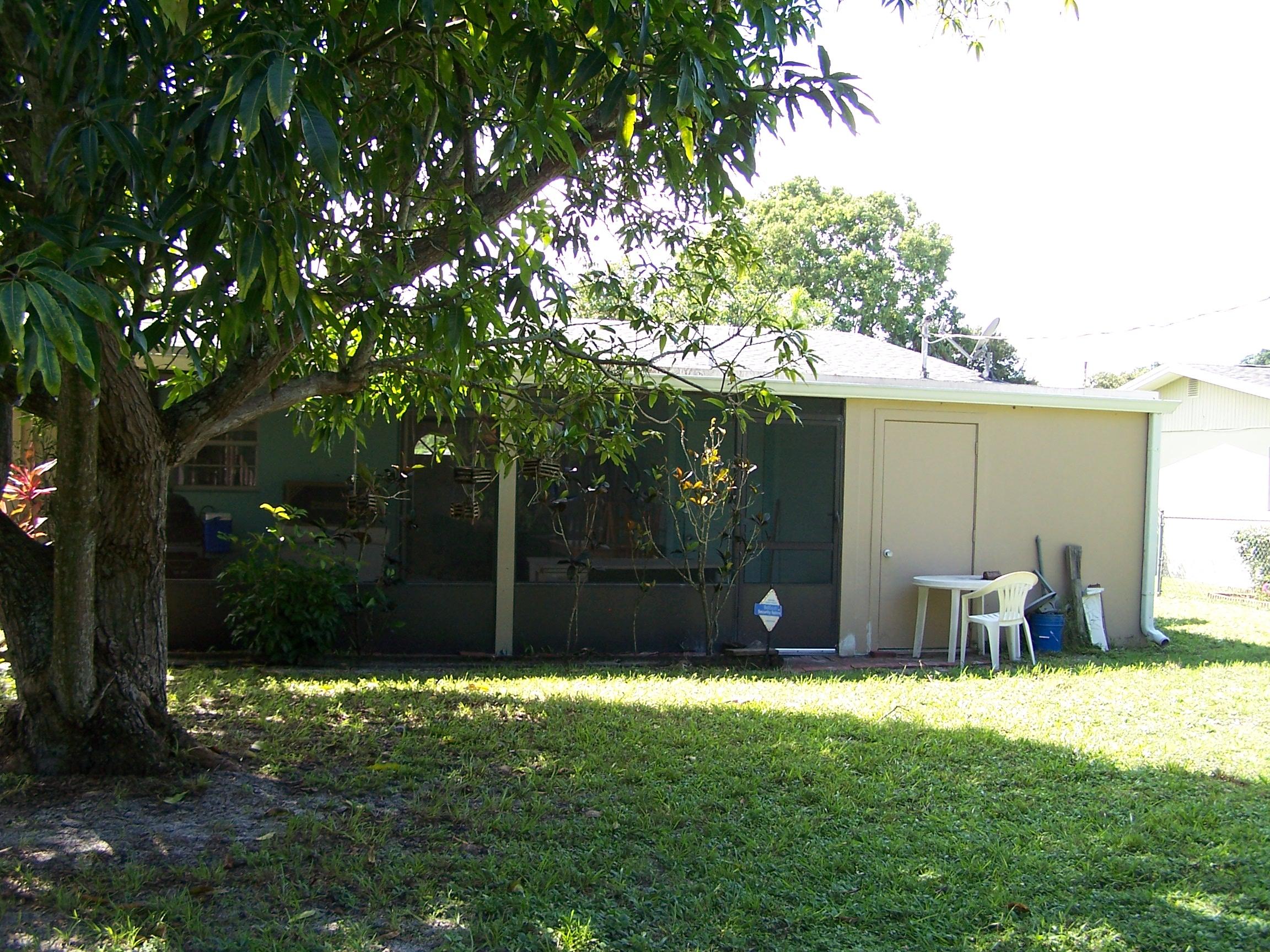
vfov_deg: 36.0
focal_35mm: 40
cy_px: 476
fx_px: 1468
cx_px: 635
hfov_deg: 46.8
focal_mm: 6.7
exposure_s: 1/180
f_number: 2.8
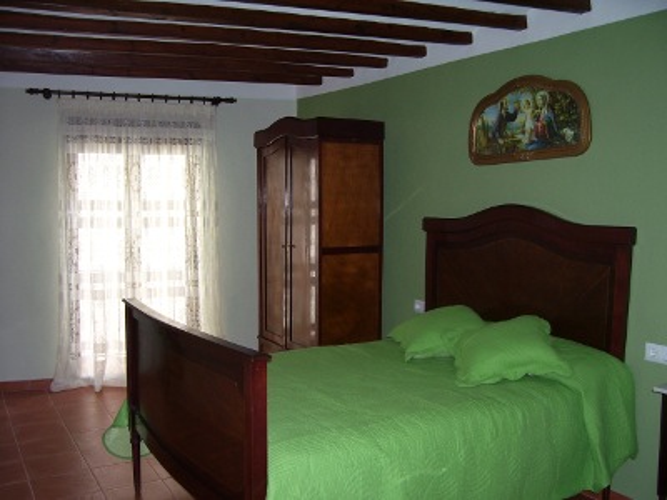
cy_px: 250
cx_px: 334
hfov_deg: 54.0
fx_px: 655
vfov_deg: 41.8
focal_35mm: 34
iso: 80
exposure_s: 1/60
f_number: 2.7
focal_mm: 5.6
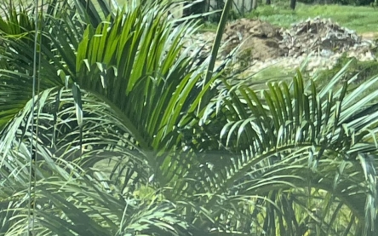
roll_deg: +1.1
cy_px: 229
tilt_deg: -11.5
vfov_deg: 8.2
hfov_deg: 11.8
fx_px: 1637
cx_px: -368
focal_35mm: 159
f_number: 1.5
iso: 50
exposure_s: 1/3356
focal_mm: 5.7
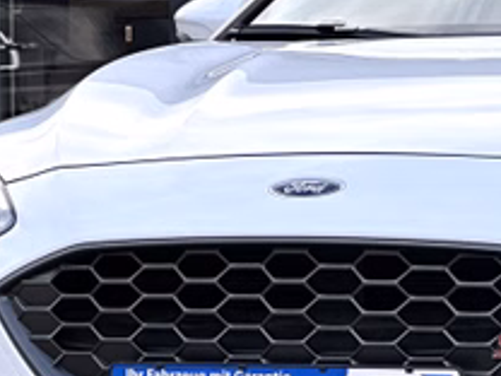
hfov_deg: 6.6
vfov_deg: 5.0
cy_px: 229
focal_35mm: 296
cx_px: 648
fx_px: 4284
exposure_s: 1/277
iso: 32
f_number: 2.8
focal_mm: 9
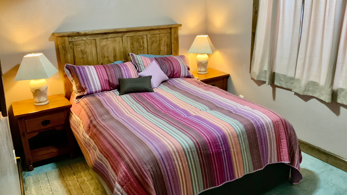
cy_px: 84
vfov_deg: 36.6
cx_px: 175
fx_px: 294
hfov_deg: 61.0
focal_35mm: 32
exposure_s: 1/40
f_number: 1.8
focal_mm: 3
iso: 250
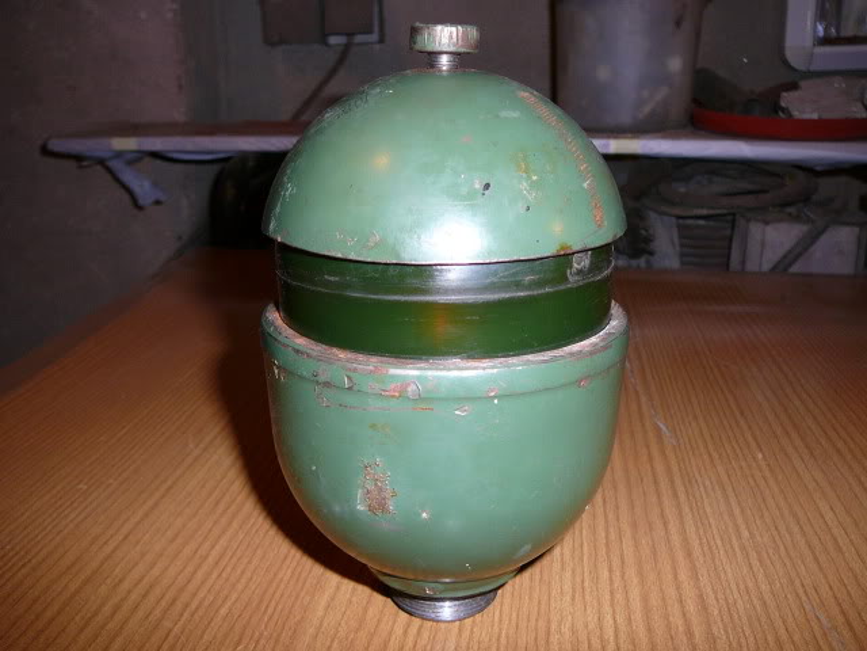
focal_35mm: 35
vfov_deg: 40.7
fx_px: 877
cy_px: 326
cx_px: 434
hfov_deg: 52.6
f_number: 2.8
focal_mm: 5.2
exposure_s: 1/30
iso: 100
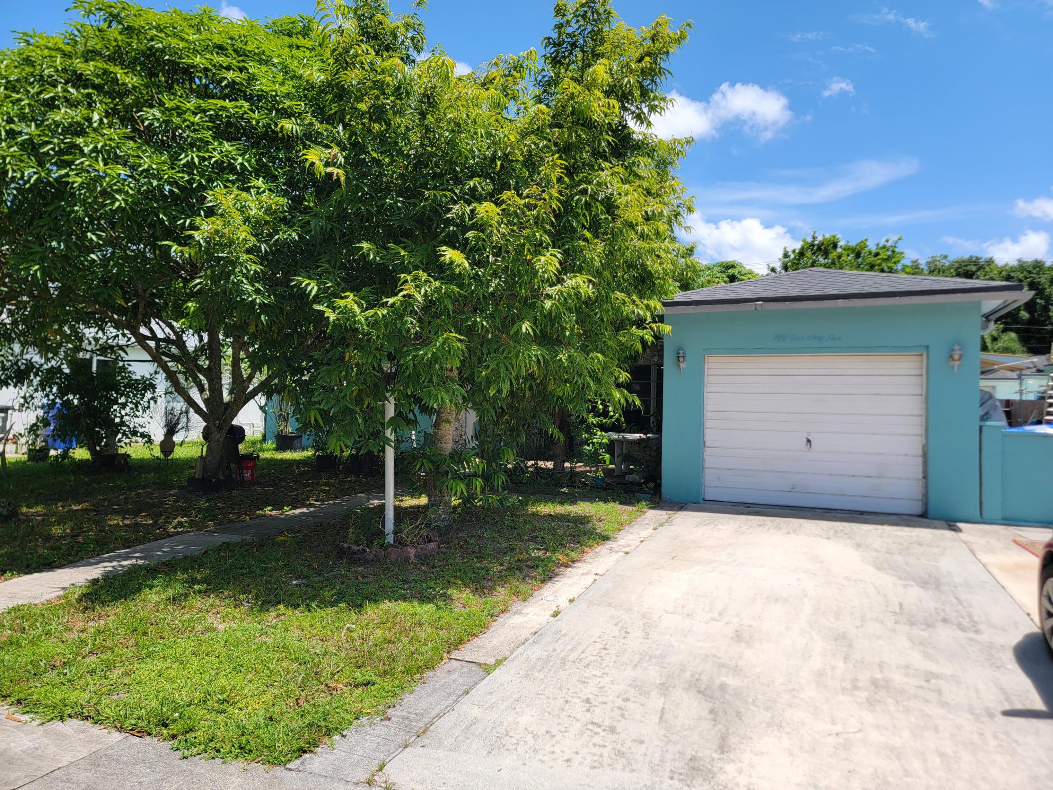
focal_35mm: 24
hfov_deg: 71.6
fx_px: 730
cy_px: 395
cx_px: 526
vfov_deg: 56.8
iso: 16
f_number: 1.8
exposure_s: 1/852
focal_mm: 6.7
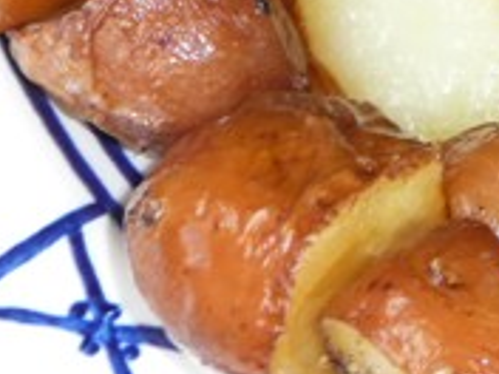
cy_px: -156
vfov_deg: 7.0
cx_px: 853
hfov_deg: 9.0
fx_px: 3042
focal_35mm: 211
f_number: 4.4
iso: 100
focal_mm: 9.8
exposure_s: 1/30
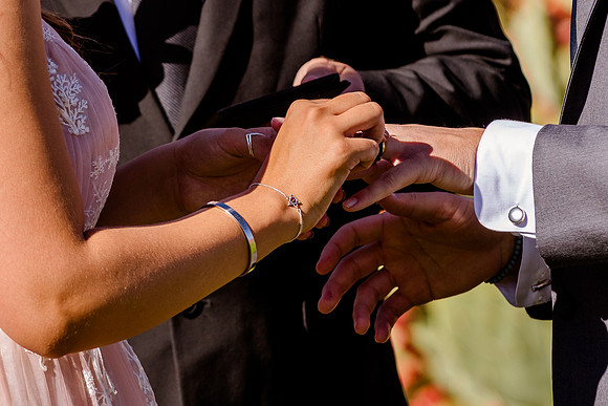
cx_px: 178
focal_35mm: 457
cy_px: 41
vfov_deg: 3.0
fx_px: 7726
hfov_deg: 4.5
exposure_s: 1/800
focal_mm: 200
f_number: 5
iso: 200
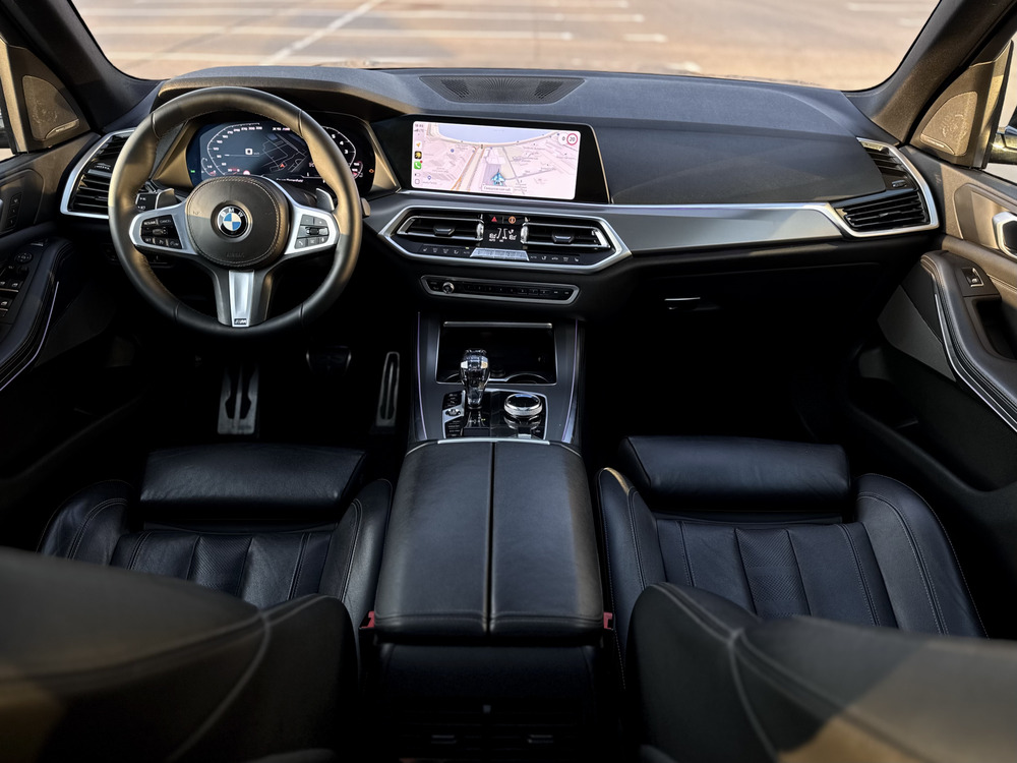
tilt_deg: -31.4
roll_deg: -1.5
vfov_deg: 56.8
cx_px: 508
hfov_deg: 71.6
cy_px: 382
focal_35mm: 24
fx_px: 705
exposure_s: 1/102
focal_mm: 6.76
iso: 64
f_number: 1.78
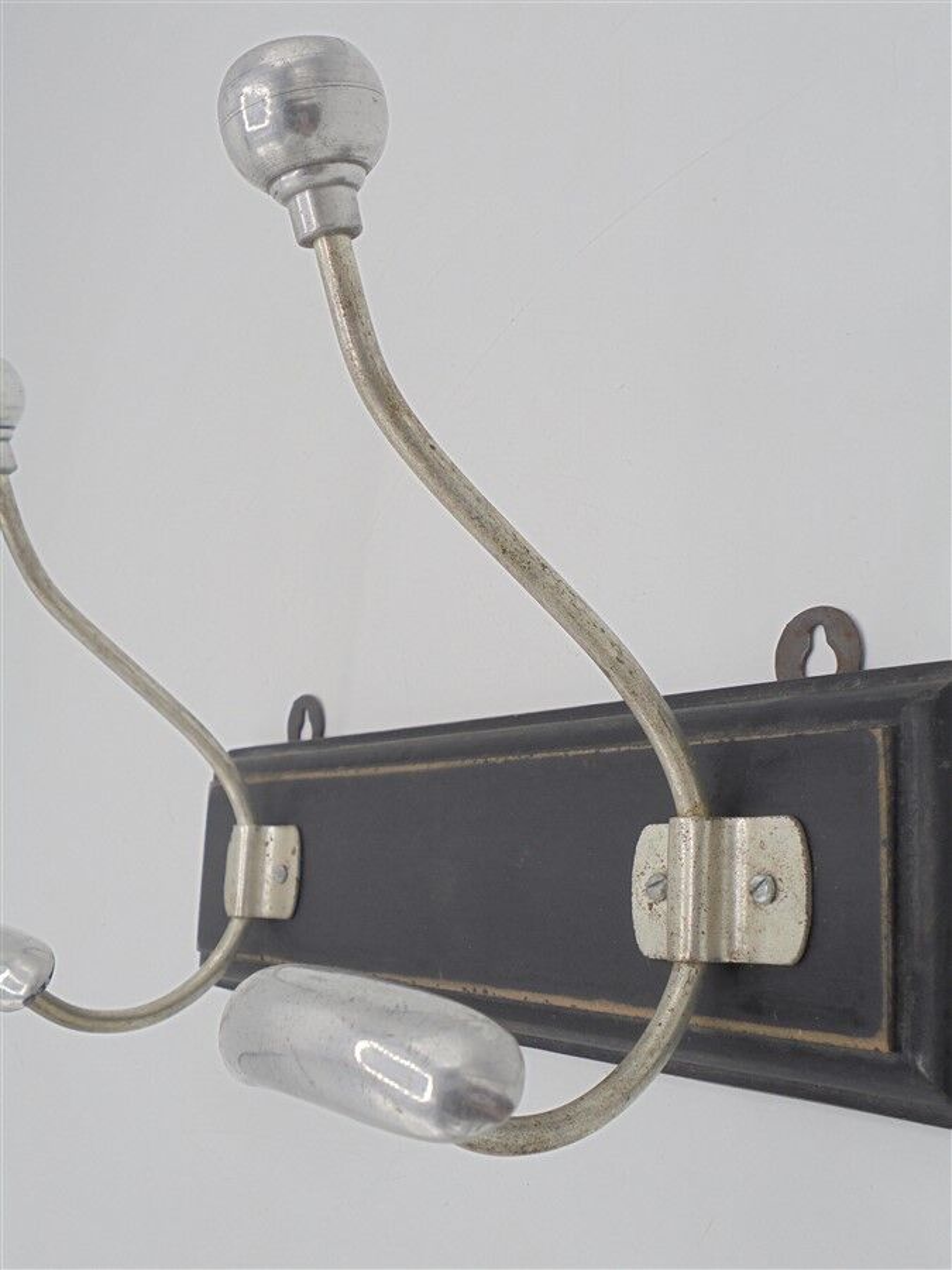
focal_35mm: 38
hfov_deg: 37.7
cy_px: 635
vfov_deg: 49.0
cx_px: 476
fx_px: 1393
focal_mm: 6.9
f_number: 4.2
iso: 100
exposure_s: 1/250
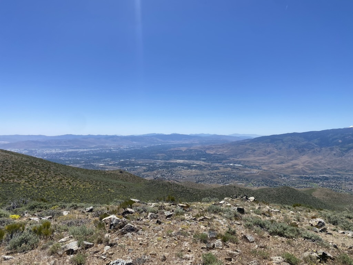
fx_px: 265
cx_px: 176
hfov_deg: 67.3
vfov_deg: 53.1
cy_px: 132
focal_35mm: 26
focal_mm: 4.25
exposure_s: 1/4444
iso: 32
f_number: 1.8
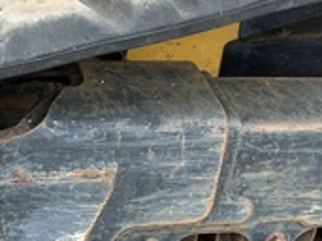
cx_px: 56
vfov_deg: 21.3
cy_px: 200
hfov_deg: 27.9
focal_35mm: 68
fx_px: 632
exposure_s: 1/122
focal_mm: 3
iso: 25
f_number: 1.8
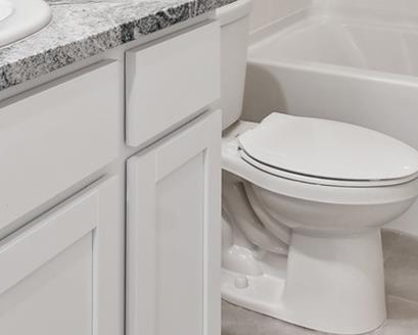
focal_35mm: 55
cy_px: -158
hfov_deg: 34.1
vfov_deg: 22.8
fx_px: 681
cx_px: 237
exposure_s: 1/3.33
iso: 100
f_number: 7.1
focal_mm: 10
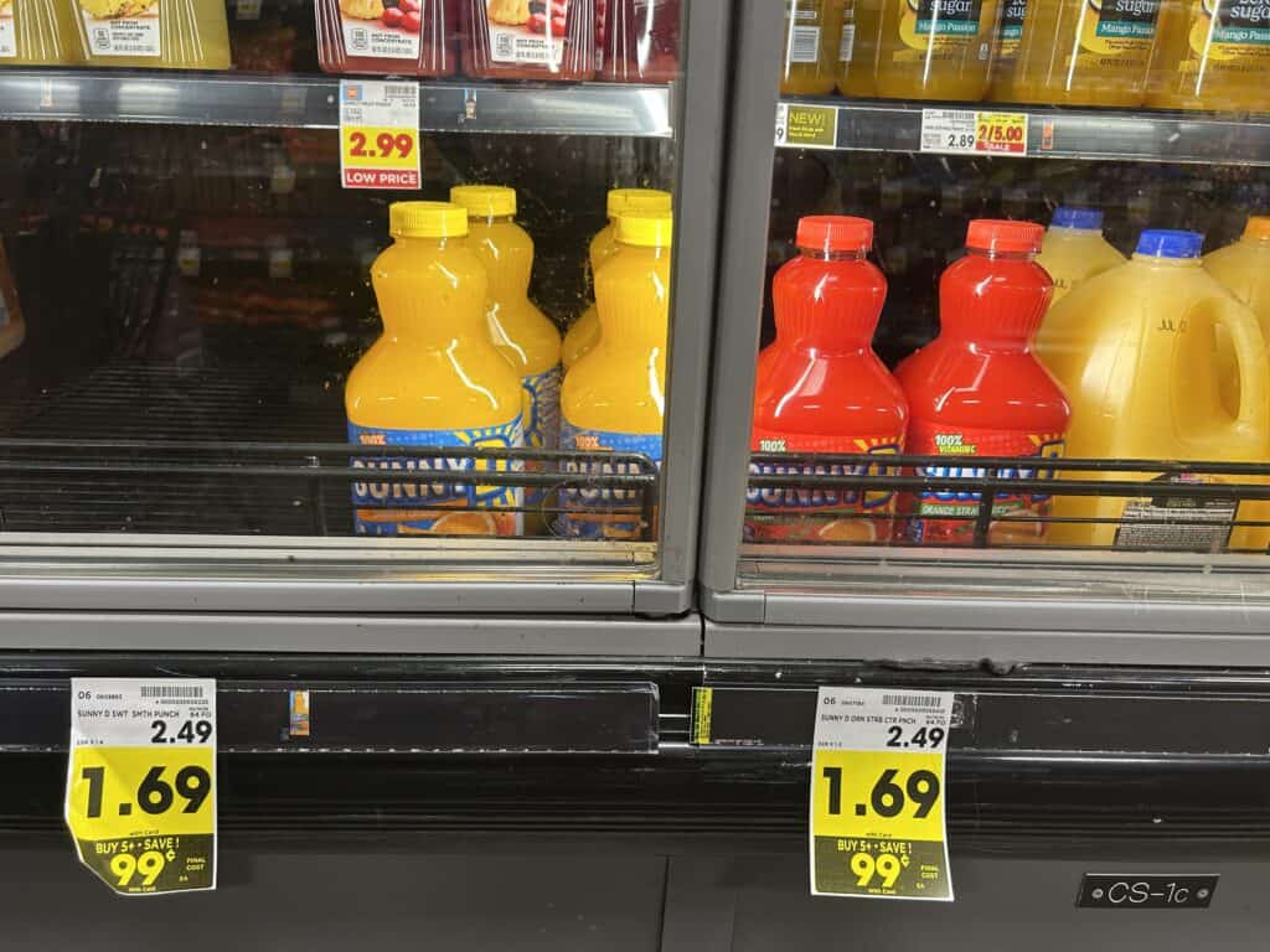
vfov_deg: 53.1
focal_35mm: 26
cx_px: 635
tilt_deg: -21.4
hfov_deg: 67.3
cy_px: 476
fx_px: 954
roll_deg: -1.5
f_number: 1.5
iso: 80
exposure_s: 1/66
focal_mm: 5.7
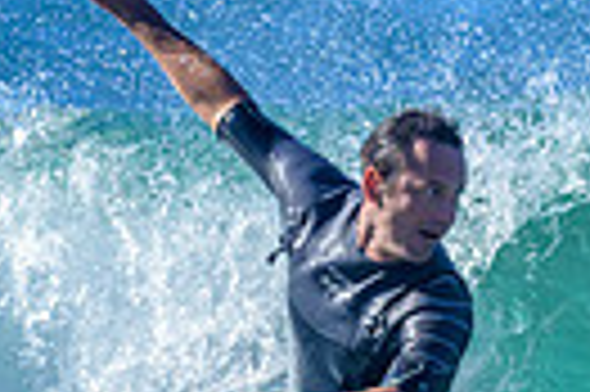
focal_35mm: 4272
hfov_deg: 0.5
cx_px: 406
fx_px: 69926
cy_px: 448
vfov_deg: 0.3
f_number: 6.3
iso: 450
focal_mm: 800
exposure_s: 1/2000
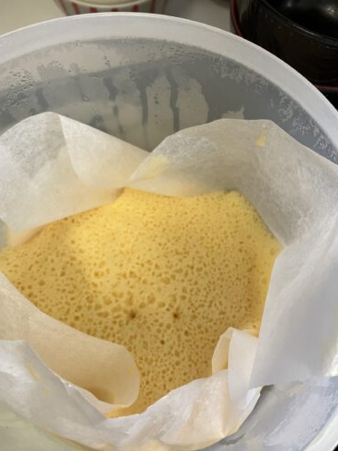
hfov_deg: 46.8
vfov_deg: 59.9
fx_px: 390
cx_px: 161
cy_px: 232
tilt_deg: -67.9
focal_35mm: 30
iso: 160
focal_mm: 3.99
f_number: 1.8
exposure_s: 1/60
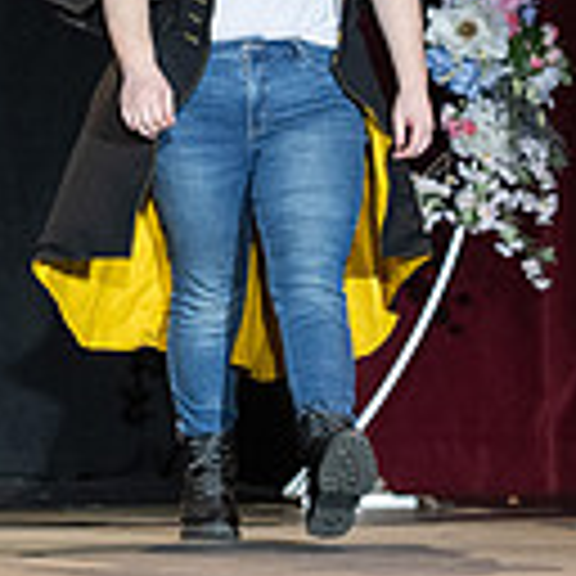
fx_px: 11220
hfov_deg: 2.9
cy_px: -325
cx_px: -12
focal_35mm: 596
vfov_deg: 2.9
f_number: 2.8
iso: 800
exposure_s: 1/1000
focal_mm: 110
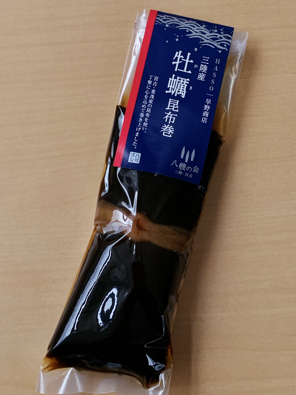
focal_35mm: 52
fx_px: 593
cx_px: 148
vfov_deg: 36.8
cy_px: 198
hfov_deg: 28.0
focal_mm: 4.25
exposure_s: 1/60
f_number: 1.8
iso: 320
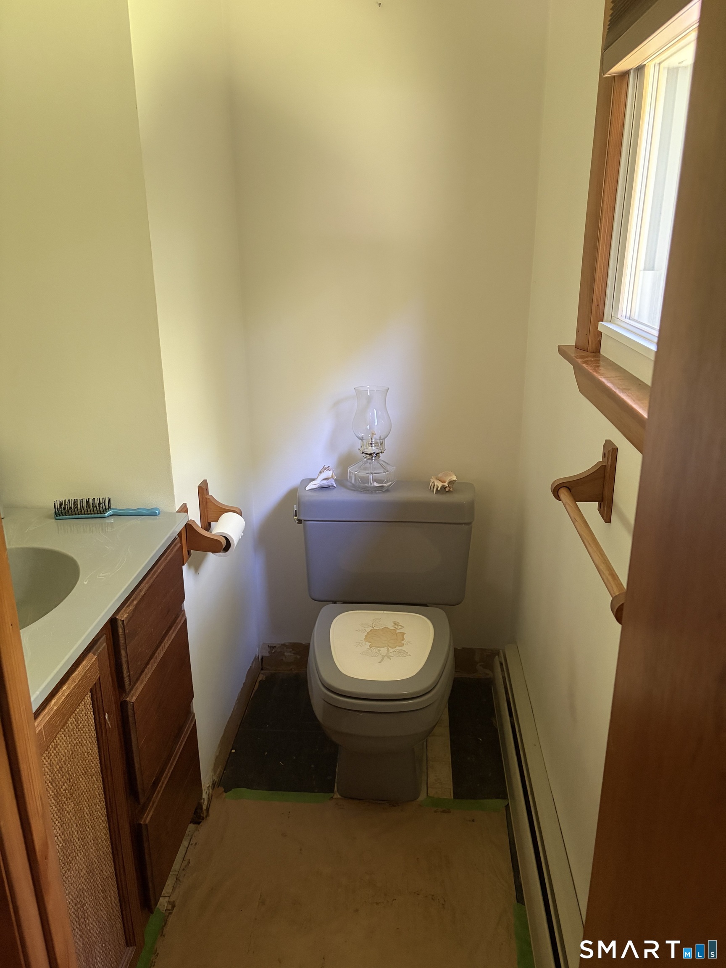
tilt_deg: -19.3
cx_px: 363
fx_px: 727
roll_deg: +0.4
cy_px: 484
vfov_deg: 67.3
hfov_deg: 53.1
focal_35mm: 26
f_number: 1.6
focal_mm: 5.96
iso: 640
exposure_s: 1/38
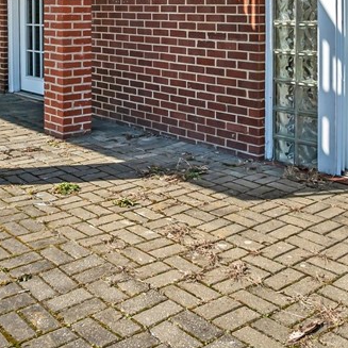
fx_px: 546
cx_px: 150
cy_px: -12
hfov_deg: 35.3
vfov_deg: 32.2
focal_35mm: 48
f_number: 8
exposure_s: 1/1600
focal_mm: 17
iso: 400
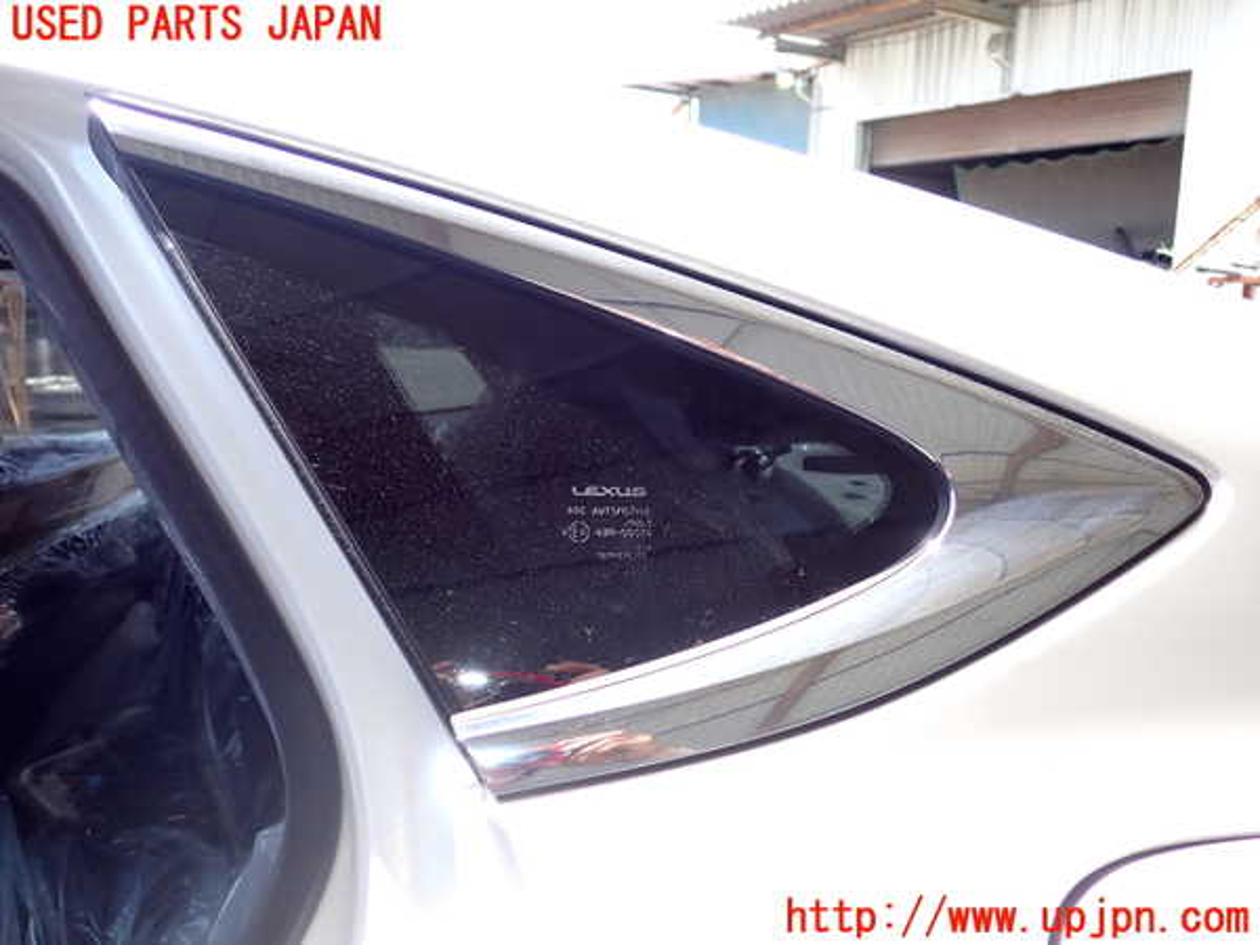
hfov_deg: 60.0
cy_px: 472
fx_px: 1092
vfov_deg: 46.8
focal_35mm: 30
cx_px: 630
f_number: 6.3
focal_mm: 5.4
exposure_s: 1/30
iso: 100
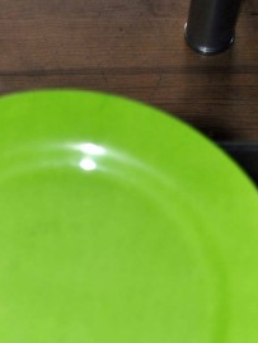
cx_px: 45
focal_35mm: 99
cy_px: 375
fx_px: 984
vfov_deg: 19.0
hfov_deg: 14.8
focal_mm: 29
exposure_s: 1/60
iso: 200
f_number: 4.5
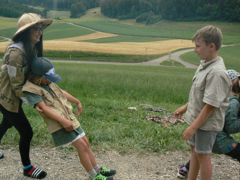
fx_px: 250
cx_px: 120
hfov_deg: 51.4
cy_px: 90
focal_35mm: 36
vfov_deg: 39.7
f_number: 6.3
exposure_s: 1/400
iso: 400
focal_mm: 6
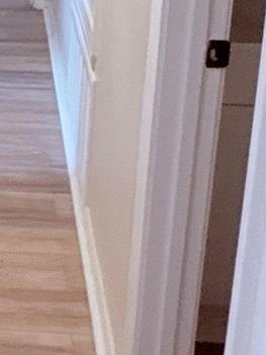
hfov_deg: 15.4
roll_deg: +0.3
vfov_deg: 20.2
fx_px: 943
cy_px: -52
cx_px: -65
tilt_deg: -12.0
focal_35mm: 92
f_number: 2.2
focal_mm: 2.22
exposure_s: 1/60
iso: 250
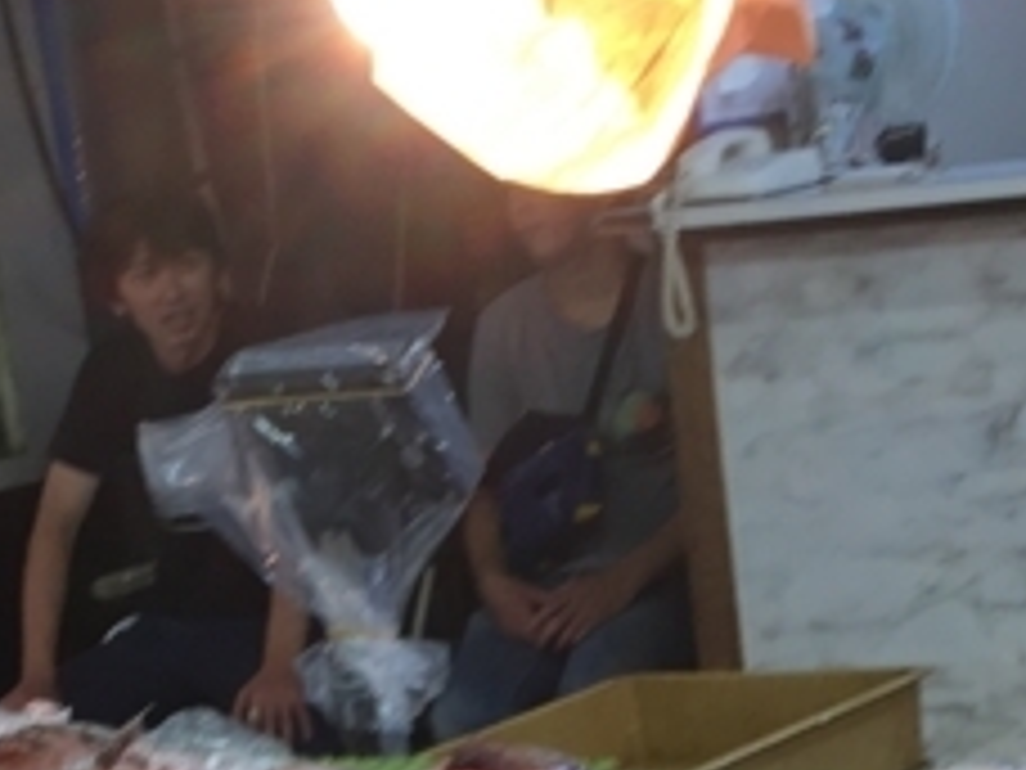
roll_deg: +6.0
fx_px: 3853
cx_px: 558
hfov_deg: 15.2
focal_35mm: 130
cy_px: 1198
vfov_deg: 10.9
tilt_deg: -15.0
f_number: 2.2
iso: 25
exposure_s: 1/40
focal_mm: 4.15
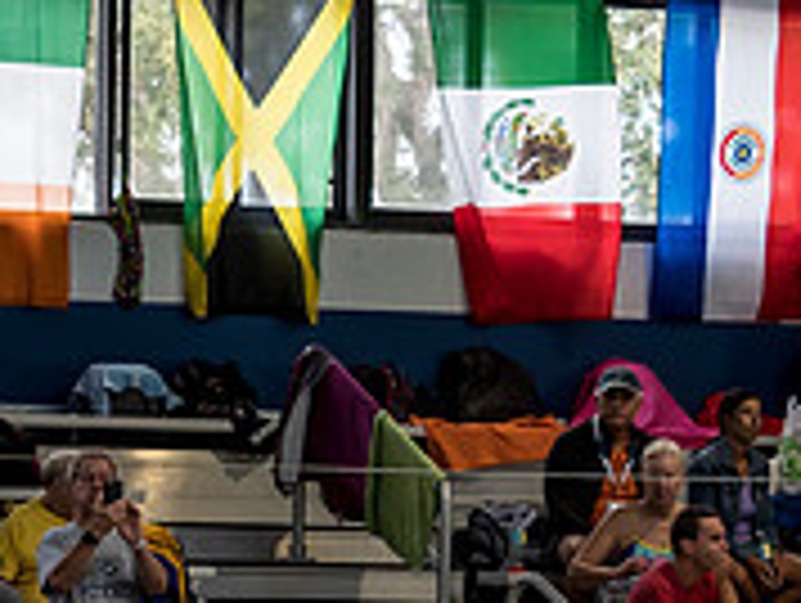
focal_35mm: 390
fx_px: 9037
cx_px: -140
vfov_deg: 3.8
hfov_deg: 5.1
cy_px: 970
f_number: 3.5
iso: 1000
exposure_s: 1/200
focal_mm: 60
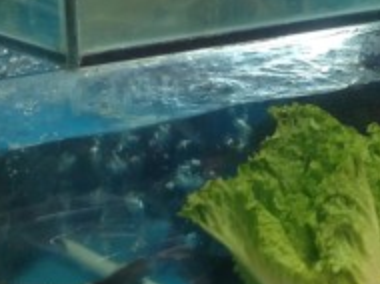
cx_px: 456
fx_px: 1952
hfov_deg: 10.9
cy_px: 52
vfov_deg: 8.3
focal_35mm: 178
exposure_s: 1/60
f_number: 2.4
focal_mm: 4.13
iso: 64
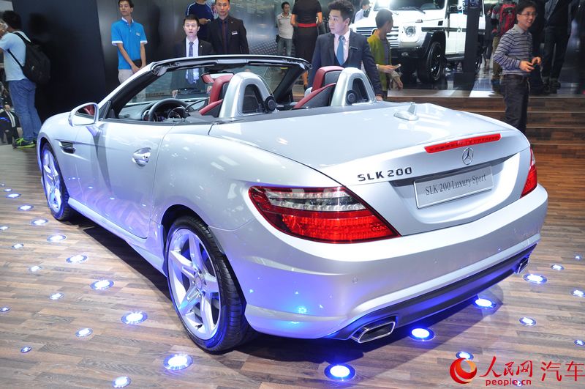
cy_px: 194
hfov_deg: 57.3
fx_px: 535
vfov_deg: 39.9
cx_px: 292
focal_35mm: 33
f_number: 5.6
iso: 640
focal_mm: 22
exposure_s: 1/80
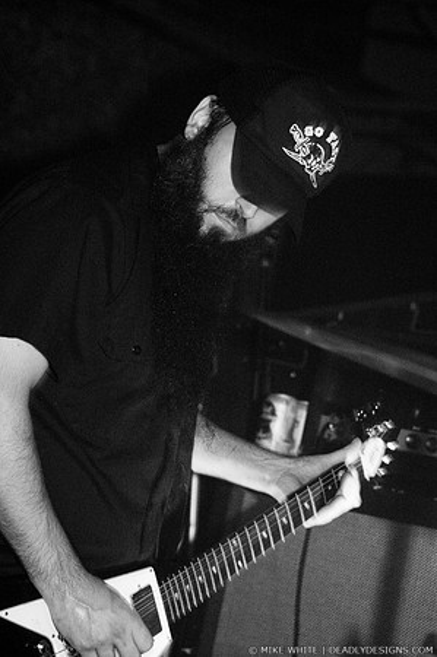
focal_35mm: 105
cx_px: 218
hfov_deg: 13.0
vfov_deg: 19.5
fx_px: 1916
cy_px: 328
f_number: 3.2
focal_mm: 70
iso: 800
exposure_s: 1/40
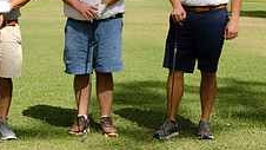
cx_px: 52
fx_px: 994
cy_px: 1
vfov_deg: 8.6
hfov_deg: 15.1
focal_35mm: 141
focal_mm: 35
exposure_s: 1/250
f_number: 11
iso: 400
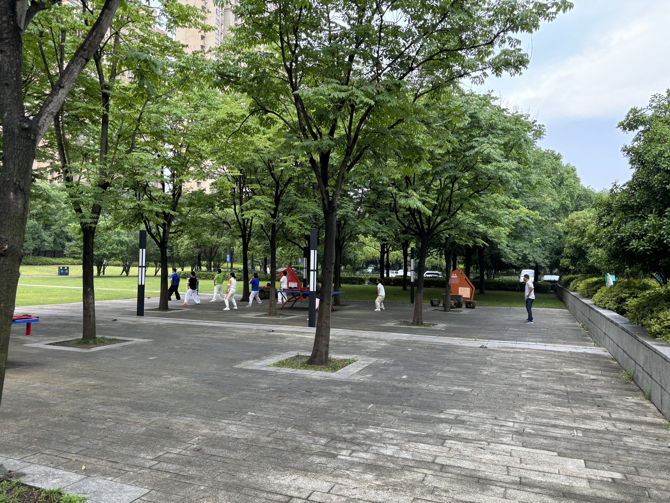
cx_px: 335
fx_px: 503
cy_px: 252
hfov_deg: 67.3
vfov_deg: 53.1
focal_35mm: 26
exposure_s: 1/121
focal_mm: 5.96
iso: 32
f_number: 1.6
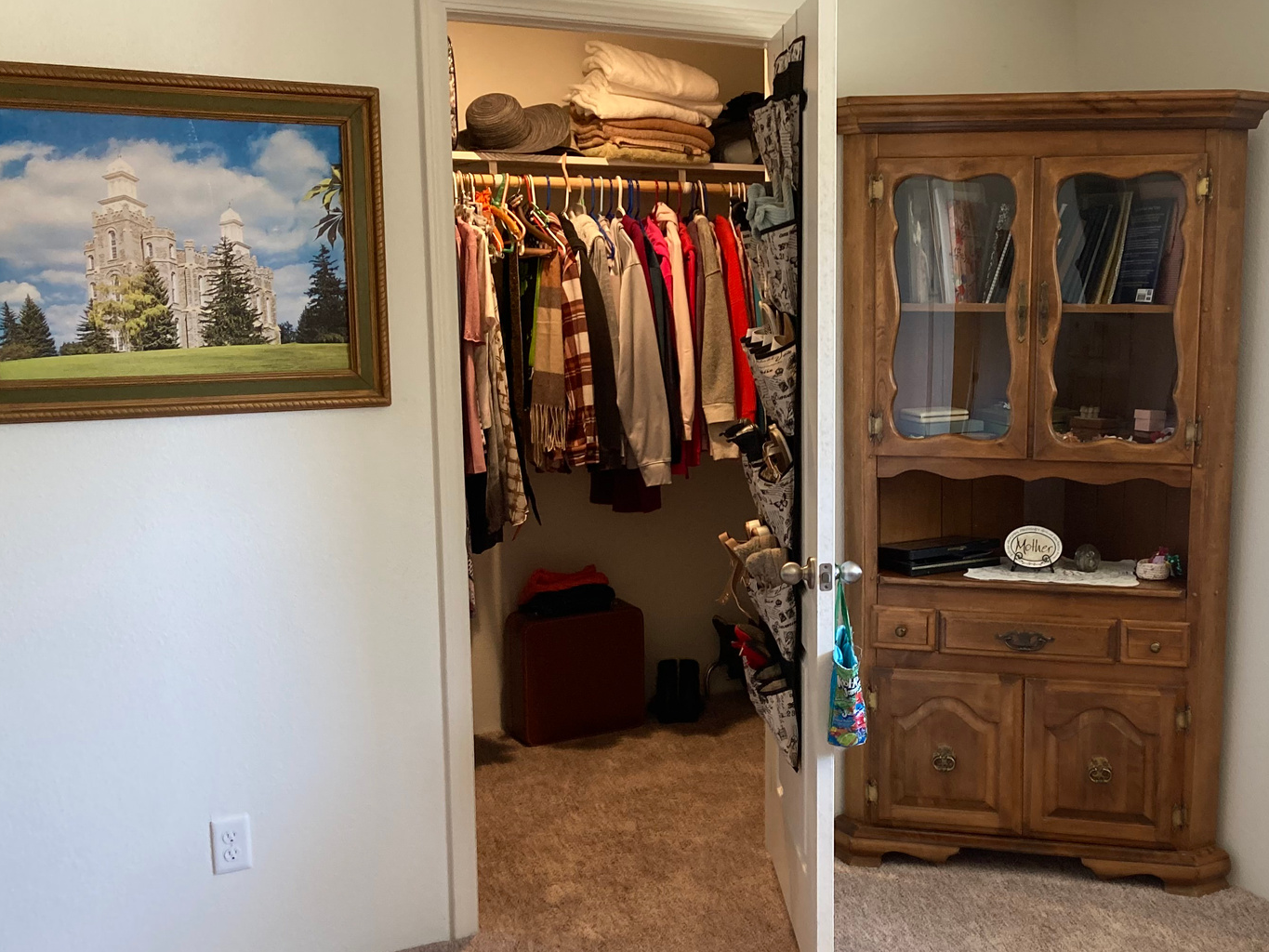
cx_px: 854
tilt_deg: -9.6
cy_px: 556
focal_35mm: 42
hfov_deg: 44.1
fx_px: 1540
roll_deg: +0.5
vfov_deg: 34.3
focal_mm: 3.99
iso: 125
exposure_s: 1/60
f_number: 1.8
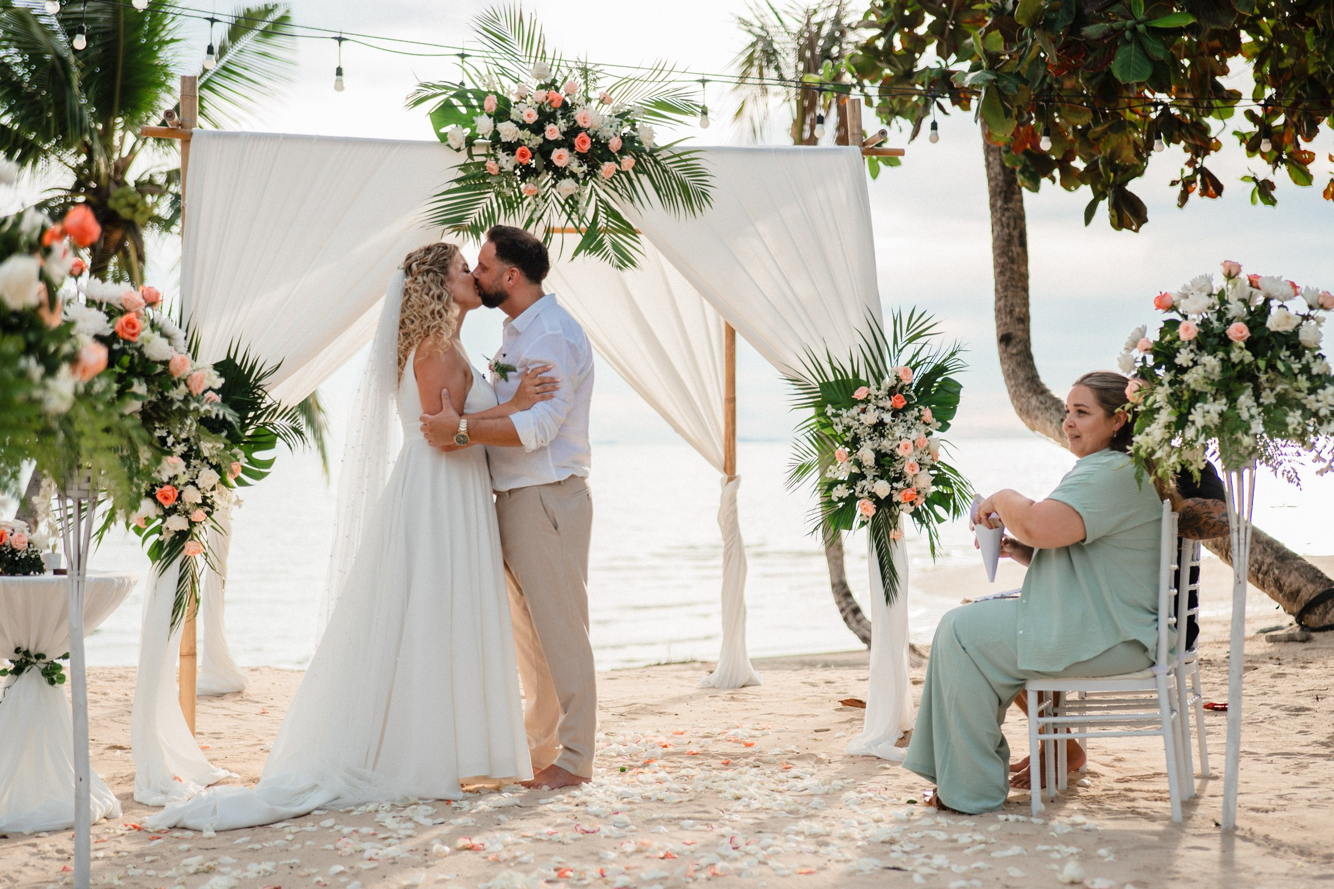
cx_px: 667
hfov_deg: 38.5
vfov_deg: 26.2
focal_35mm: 52
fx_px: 1911
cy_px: 444
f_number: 2
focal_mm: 50
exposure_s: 1/400
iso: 100
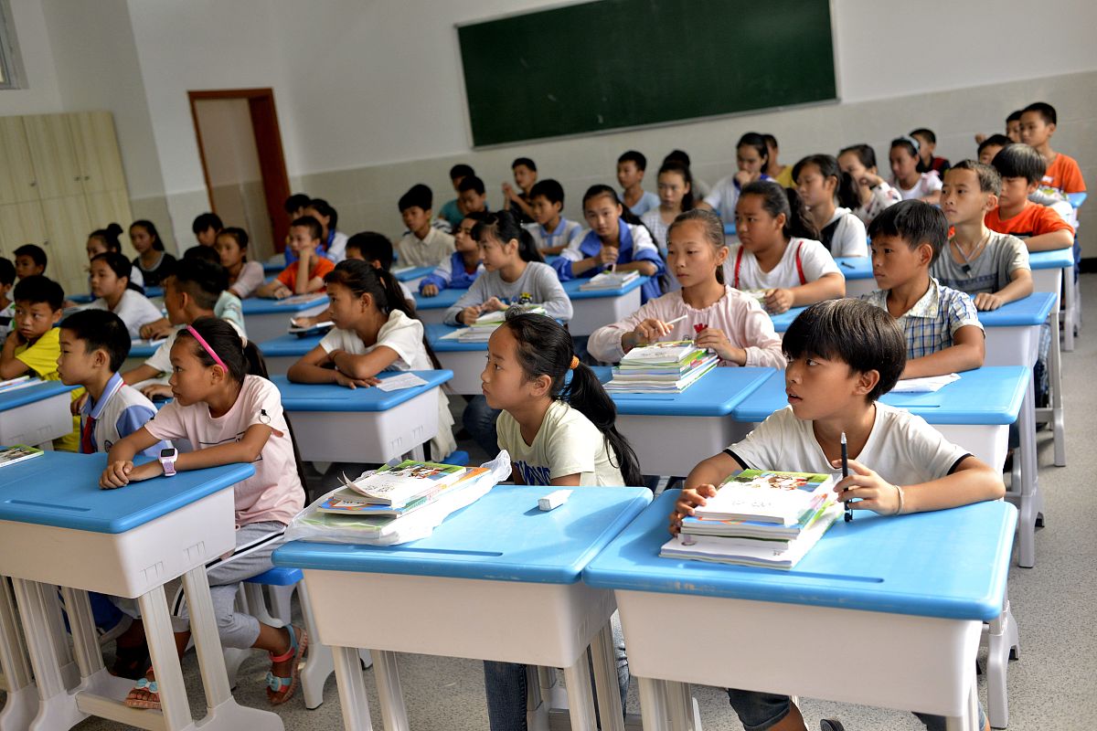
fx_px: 1066
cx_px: 548
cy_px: 366
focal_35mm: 35
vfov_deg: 37.9
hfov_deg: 54.4
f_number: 3.5
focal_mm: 35
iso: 800
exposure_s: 1/640
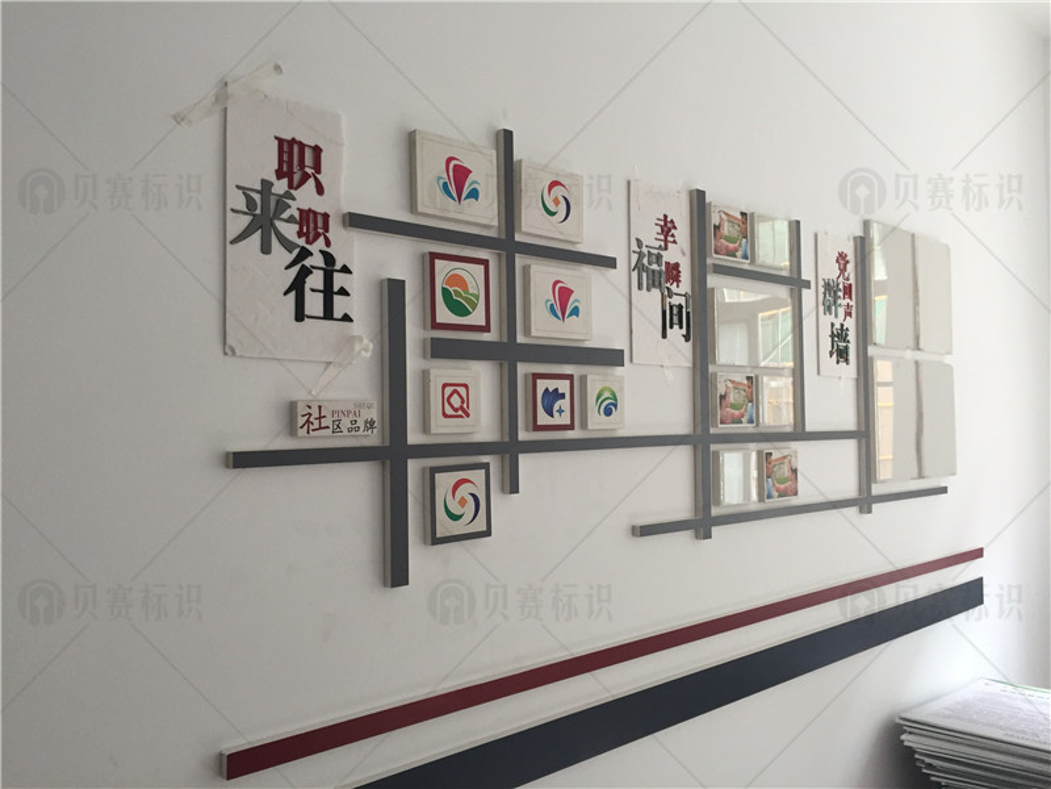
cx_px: 526
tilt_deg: +3.3
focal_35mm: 29
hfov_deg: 61.7
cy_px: 394
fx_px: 880
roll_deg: -0.8
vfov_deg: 48.2
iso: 64
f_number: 2.2
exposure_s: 1/33
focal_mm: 4.15
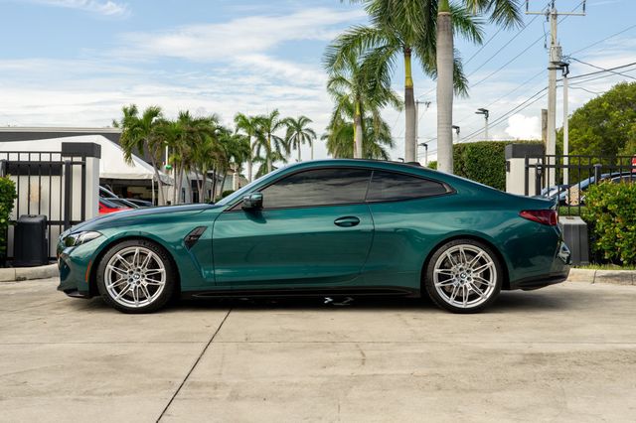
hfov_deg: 39.9
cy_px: 193
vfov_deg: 27.1
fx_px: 877
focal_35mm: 50
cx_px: 327
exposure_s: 1/100
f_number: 8
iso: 200
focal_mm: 40
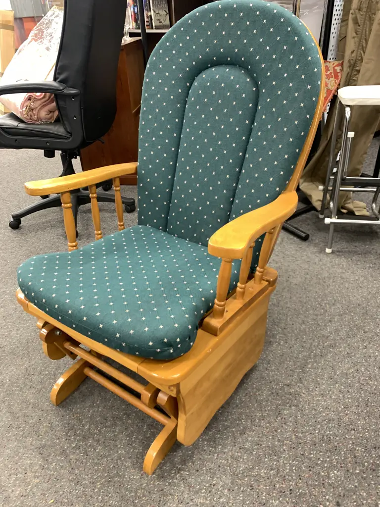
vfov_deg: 67.3
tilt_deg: -31.0
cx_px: 190
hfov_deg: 53.1
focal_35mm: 26
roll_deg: +3.1
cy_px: 254
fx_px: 381
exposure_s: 1/50
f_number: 1.8
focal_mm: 4.25
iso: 250
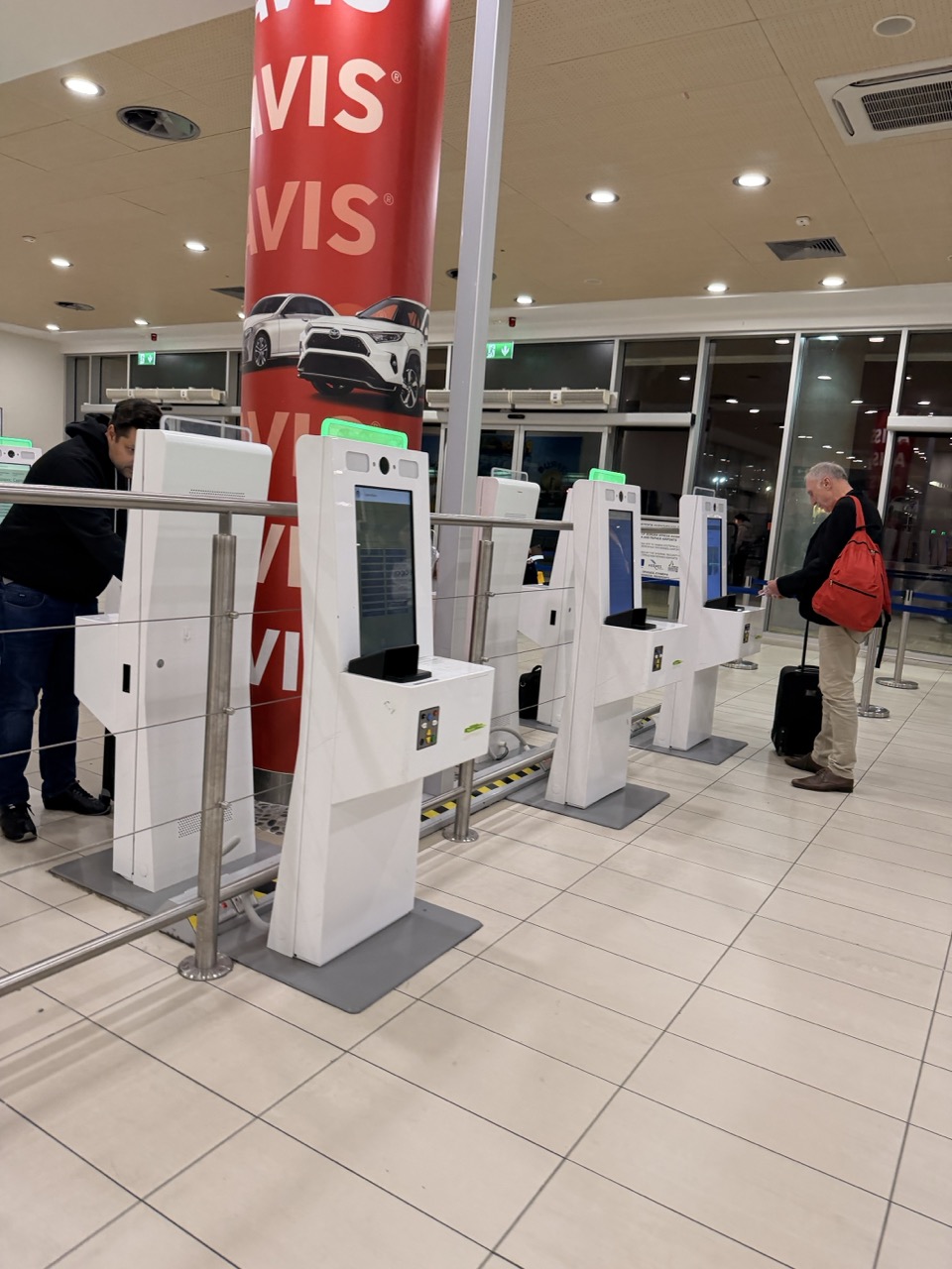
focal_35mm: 24
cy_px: 634
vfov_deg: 71.6
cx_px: 476
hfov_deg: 56.8
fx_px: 880
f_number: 1.78
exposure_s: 1/100
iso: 200
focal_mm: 6.76
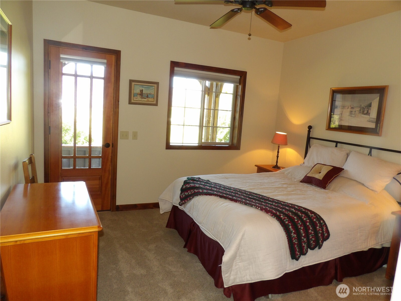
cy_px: 150
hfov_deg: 71.6
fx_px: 278
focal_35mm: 24
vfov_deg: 56.8
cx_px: 200
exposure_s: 1/33
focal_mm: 4.3
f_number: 3.2
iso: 200
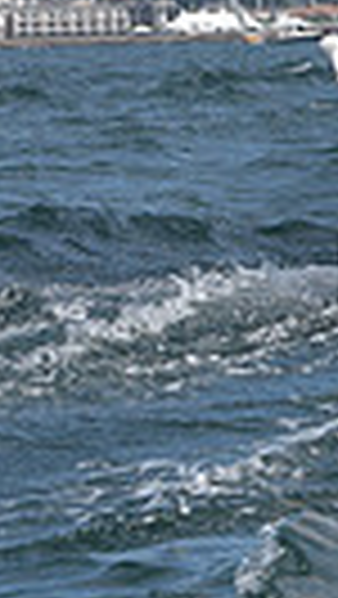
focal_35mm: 319
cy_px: -101
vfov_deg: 6.7
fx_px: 5073
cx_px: 1289
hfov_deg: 3.6
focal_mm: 70
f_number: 7.1
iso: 320
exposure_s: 1/800
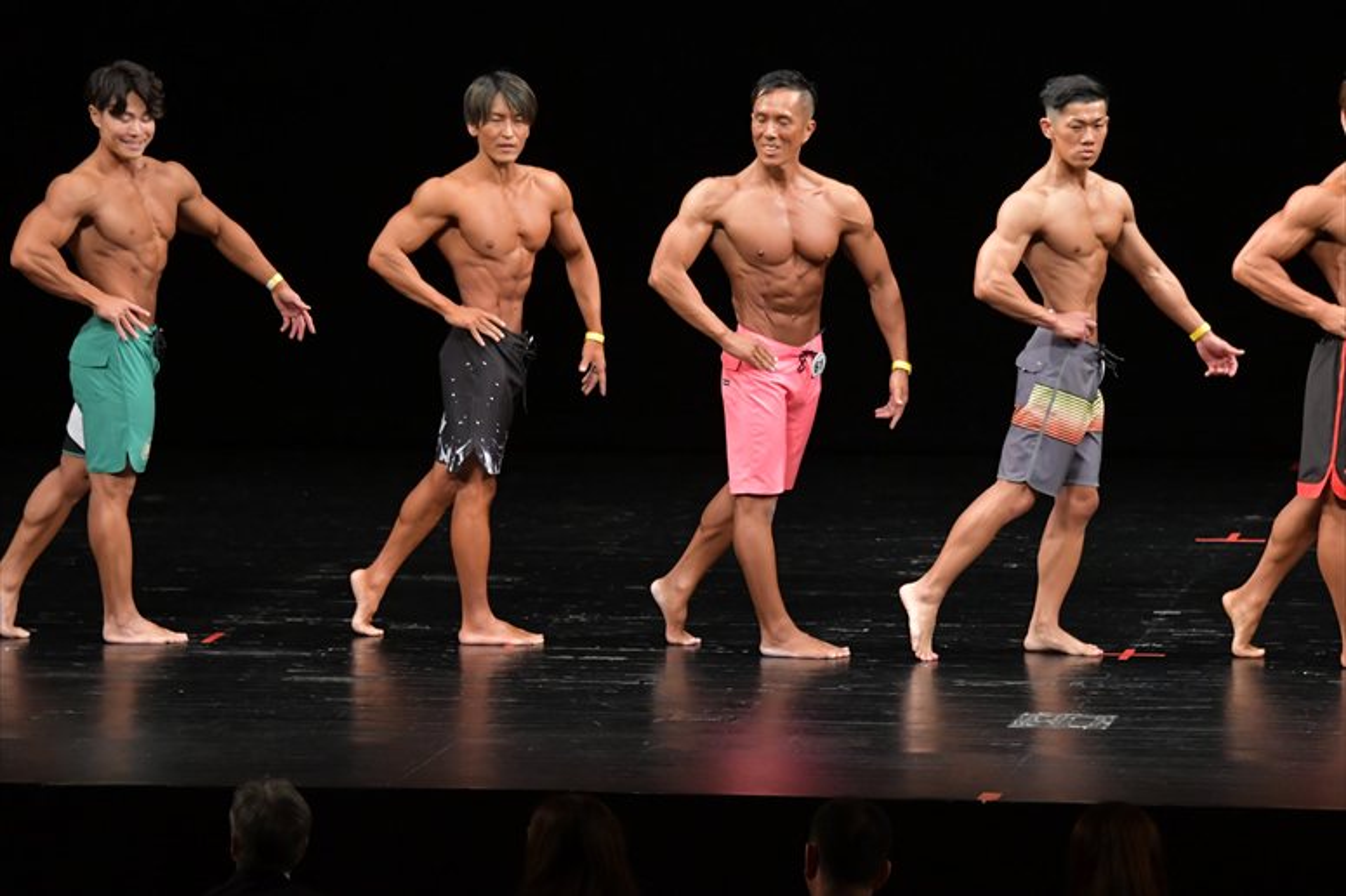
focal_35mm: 217
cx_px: 673
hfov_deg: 9.5
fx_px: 8110
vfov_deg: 6.3
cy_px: 448
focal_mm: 145
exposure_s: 1/400
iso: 3200
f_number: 5.6
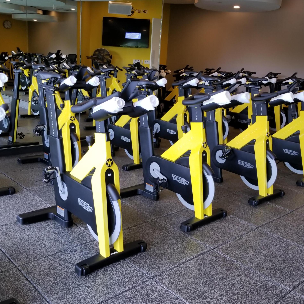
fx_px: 348
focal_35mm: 35
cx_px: 144
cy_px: 149
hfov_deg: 47.2
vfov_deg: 47.2
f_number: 1.7
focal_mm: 4.25
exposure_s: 1/60
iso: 160
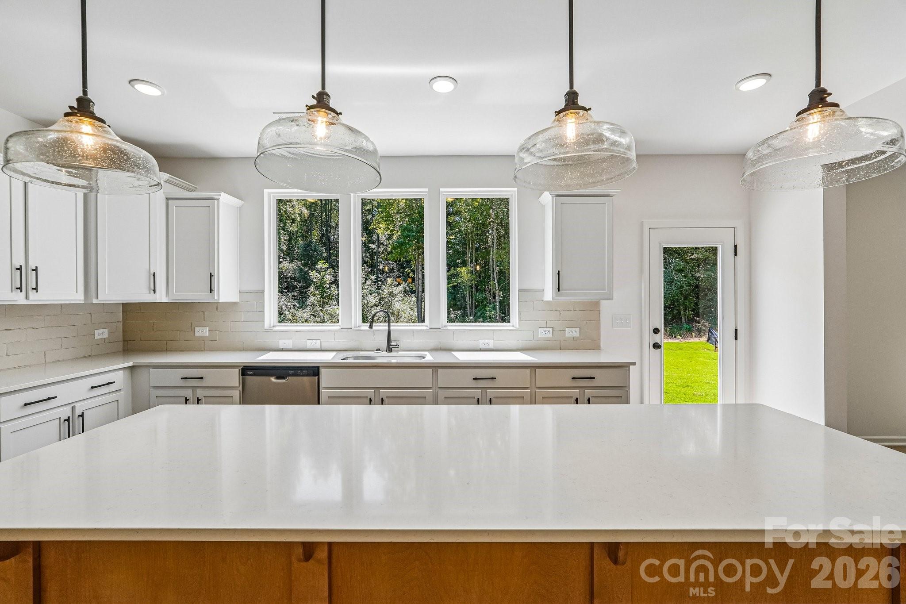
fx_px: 377
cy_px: 302
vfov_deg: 77.3
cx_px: 453
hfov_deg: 100.4
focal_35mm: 15
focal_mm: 10
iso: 125
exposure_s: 1/30
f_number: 8
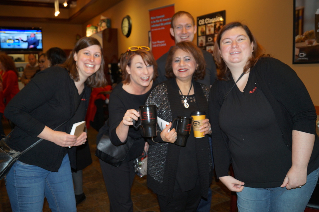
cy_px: 106
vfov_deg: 43.6
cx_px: 160
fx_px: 266
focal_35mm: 30
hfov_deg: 61.9
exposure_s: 1/80
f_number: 3.5
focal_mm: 20
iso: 640
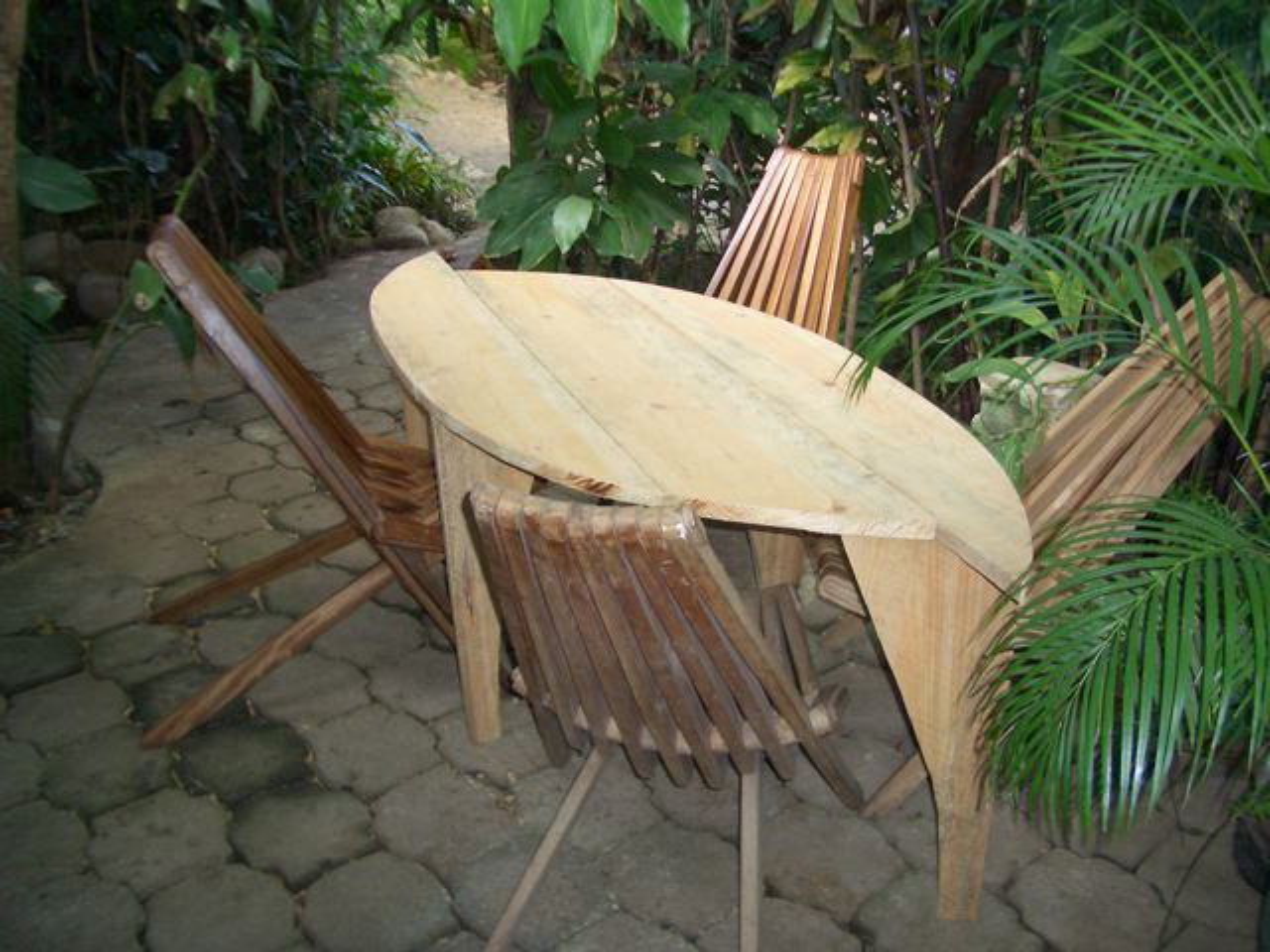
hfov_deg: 52.6
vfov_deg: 40.7
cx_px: 635
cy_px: 476
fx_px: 1284
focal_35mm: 35
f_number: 2.6
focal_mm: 5.8
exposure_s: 1/60
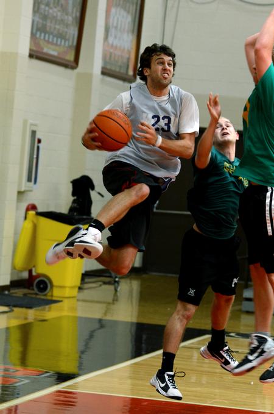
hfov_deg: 8.7
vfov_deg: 13.1
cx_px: 137
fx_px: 1805
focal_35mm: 158
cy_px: 207
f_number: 4
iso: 2000
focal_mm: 105
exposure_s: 1/250
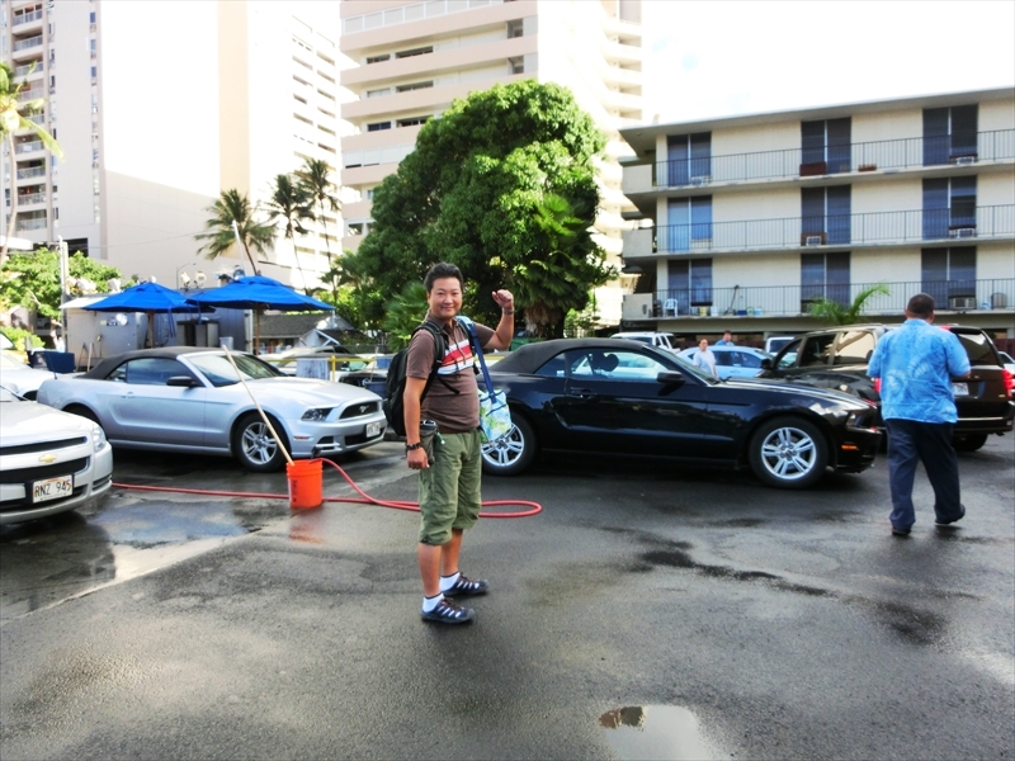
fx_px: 704
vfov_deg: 56.8
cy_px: 380
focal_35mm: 24
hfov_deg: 71.6
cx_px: 508
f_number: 3
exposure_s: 1/320
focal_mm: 4.24
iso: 80
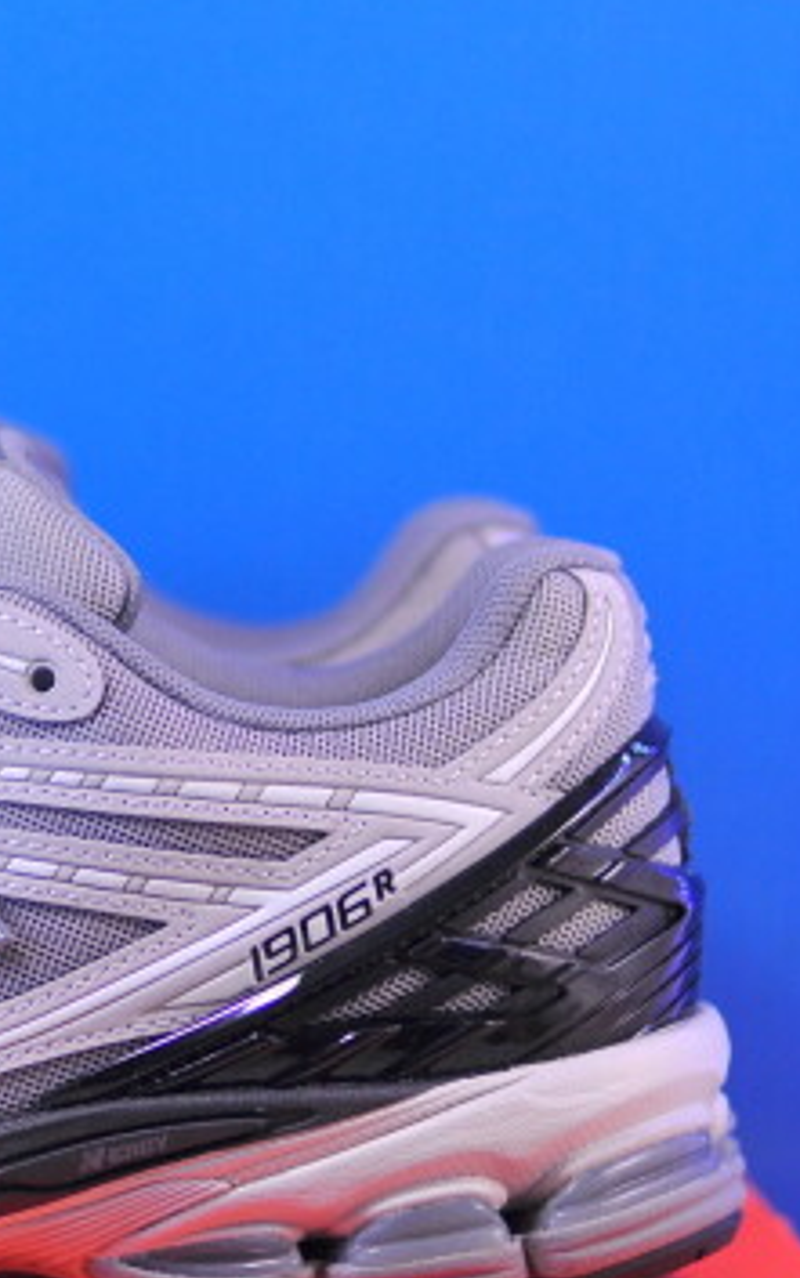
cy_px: 567
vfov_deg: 12.1
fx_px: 6028
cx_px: -224
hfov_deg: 7.5
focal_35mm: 173
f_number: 2
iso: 250
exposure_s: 1/320
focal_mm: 50
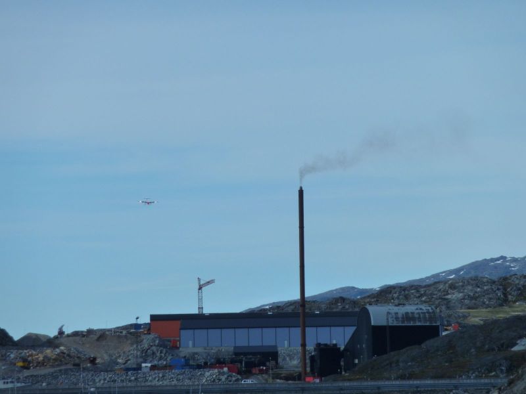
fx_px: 4559
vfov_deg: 5.0
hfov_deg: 6.6
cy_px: 197
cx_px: 263
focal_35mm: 300
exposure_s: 1/640
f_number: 5.6
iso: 125
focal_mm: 49.2
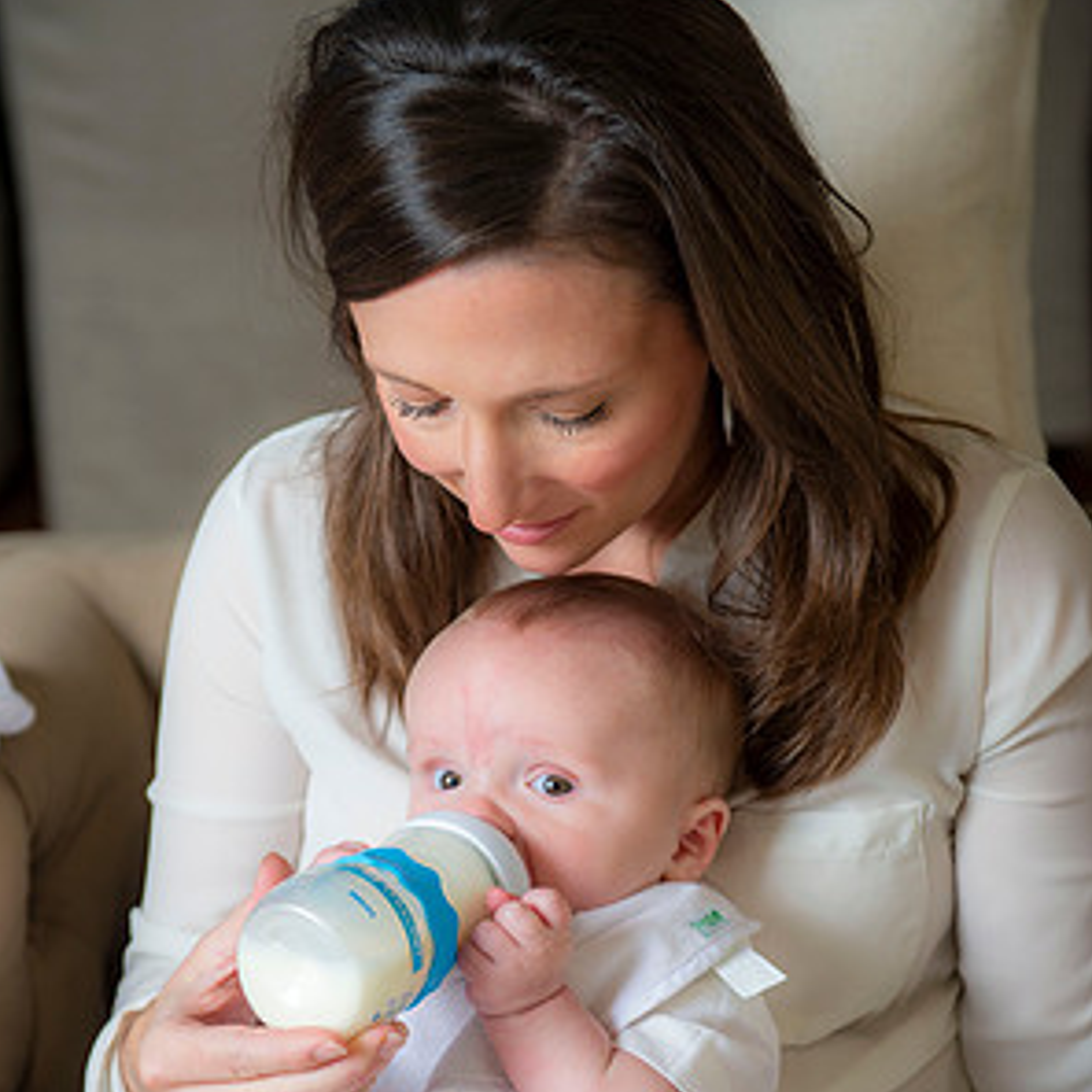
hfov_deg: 21.7
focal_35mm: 80
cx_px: 544
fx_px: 2855
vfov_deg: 21.5
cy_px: 778
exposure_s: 1/200
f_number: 4
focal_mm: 62
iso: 250
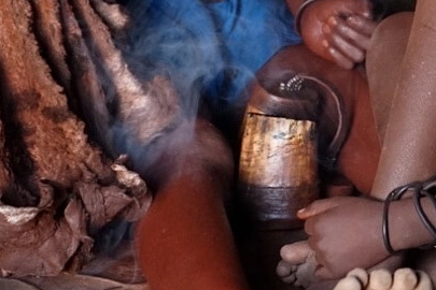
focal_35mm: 154
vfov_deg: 8.7
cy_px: -129
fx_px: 1865
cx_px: 419
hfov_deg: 13.2
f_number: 4
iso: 2000
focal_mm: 39
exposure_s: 1/60
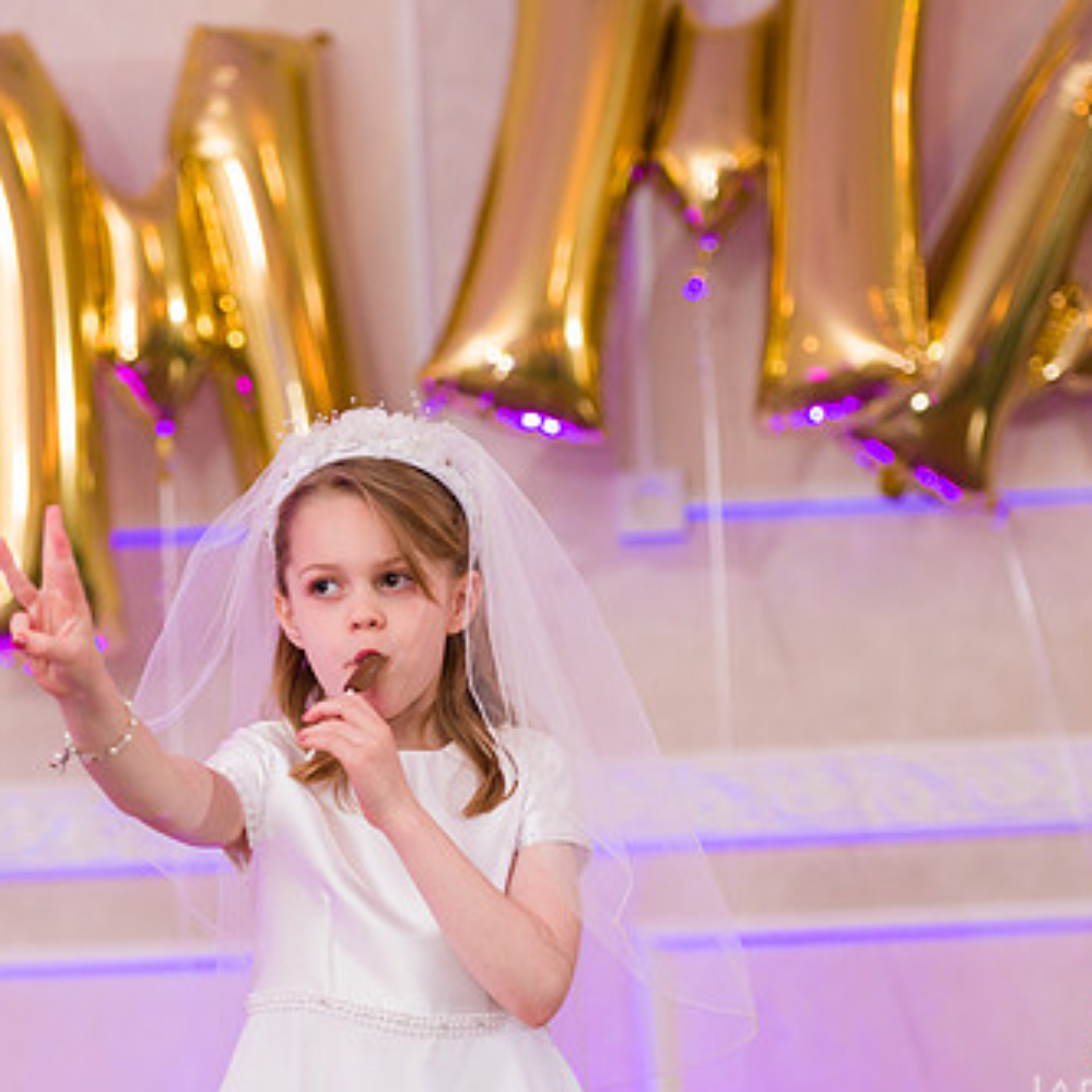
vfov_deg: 12.8
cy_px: 548
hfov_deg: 12.8
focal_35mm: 136
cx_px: 380
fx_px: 4854
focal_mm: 92
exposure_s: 1/200
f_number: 3.2
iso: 1000
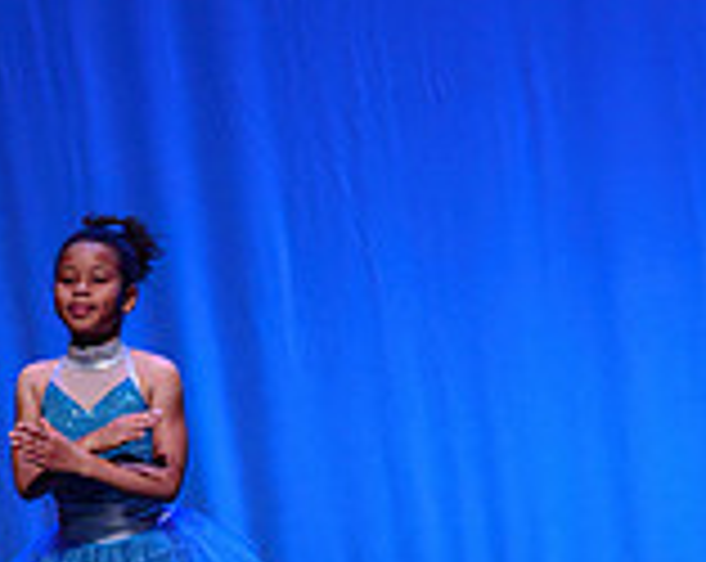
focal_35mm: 441
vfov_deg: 3.5
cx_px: 1151
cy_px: 542
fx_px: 9197
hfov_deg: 4.4
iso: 1600
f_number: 2.8
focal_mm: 125
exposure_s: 1/400
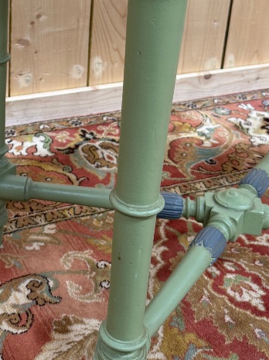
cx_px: 73
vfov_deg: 30.4
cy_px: 66
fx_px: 643
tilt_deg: -20.9
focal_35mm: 62
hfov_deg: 23.4
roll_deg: -3.3
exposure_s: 1/50
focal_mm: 6.76
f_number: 1.78
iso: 125
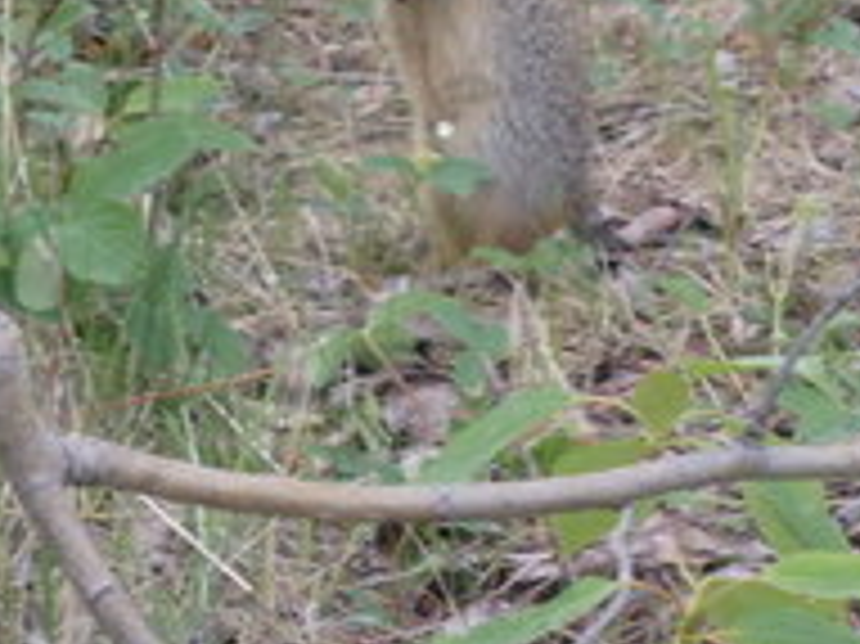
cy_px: 29
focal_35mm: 367
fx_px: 9112
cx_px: 464
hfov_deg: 5.4
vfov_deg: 4.0
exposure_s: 1/60
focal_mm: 25
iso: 400
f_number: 5.9
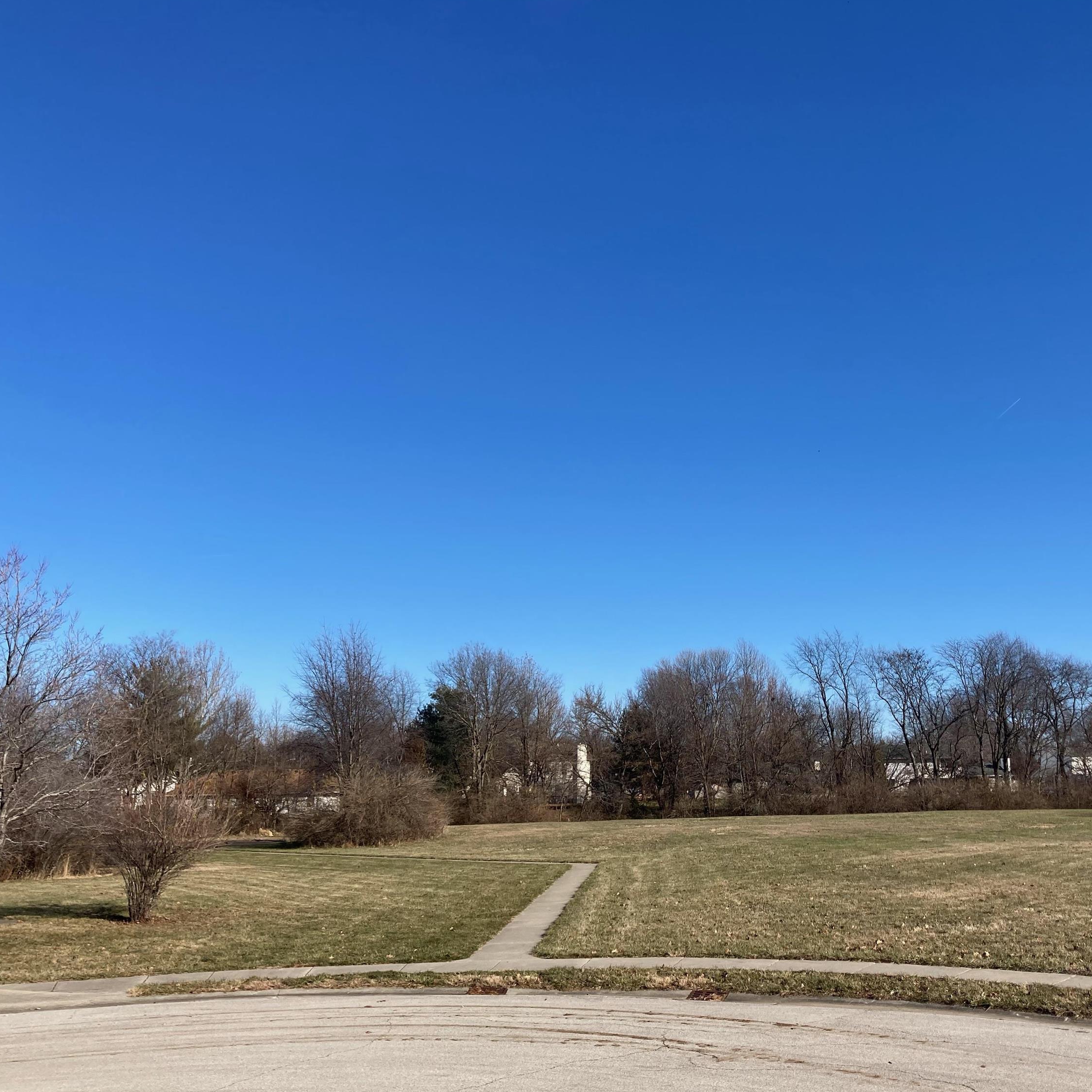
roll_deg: +1.3
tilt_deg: +11.4
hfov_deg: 47.8
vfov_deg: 48.4
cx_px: 710
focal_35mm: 34
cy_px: 541
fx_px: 1213
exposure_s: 1/2208
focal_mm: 3.99
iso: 20
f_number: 1.8
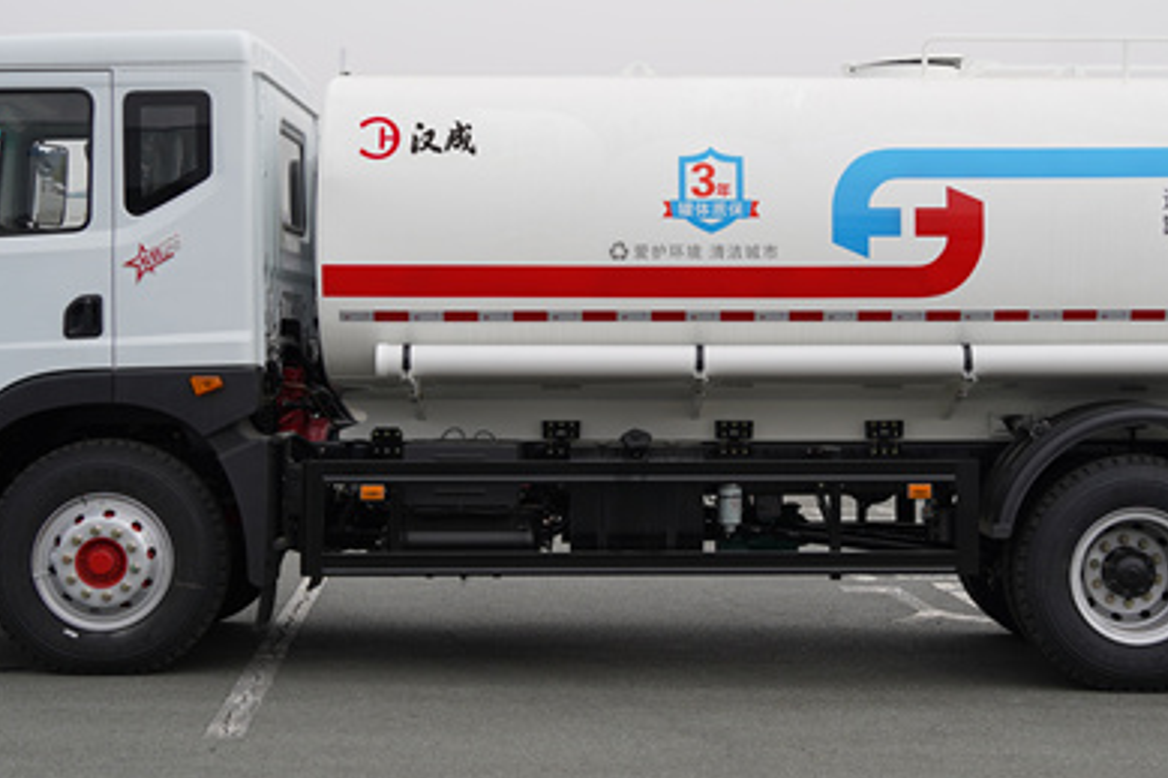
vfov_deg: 18.9
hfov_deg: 28.0
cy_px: 332
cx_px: 730
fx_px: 2335
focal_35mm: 72
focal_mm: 35
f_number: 3.2
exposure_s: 1/800
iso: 125
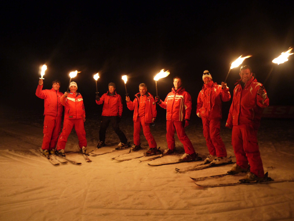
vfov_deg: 49.7
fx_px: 238
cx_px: 147
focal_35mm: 28
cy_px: 110
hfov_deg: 63.4
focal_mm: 14
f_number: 3.5
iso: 800
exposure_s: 1/6
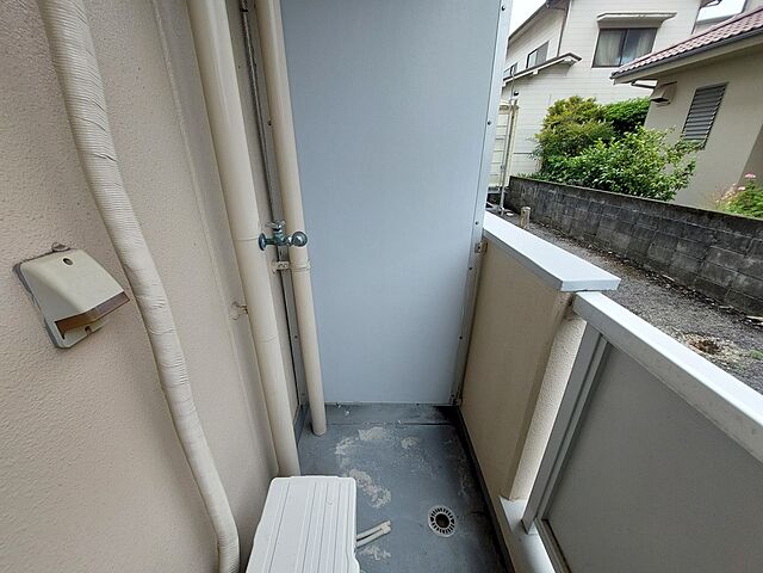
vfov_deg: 89.9
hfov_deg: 106.2
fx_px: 287
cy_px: 286
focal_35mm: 13
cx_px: 382
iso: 50
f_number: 2.2
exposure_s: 1/278
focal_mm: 1.74
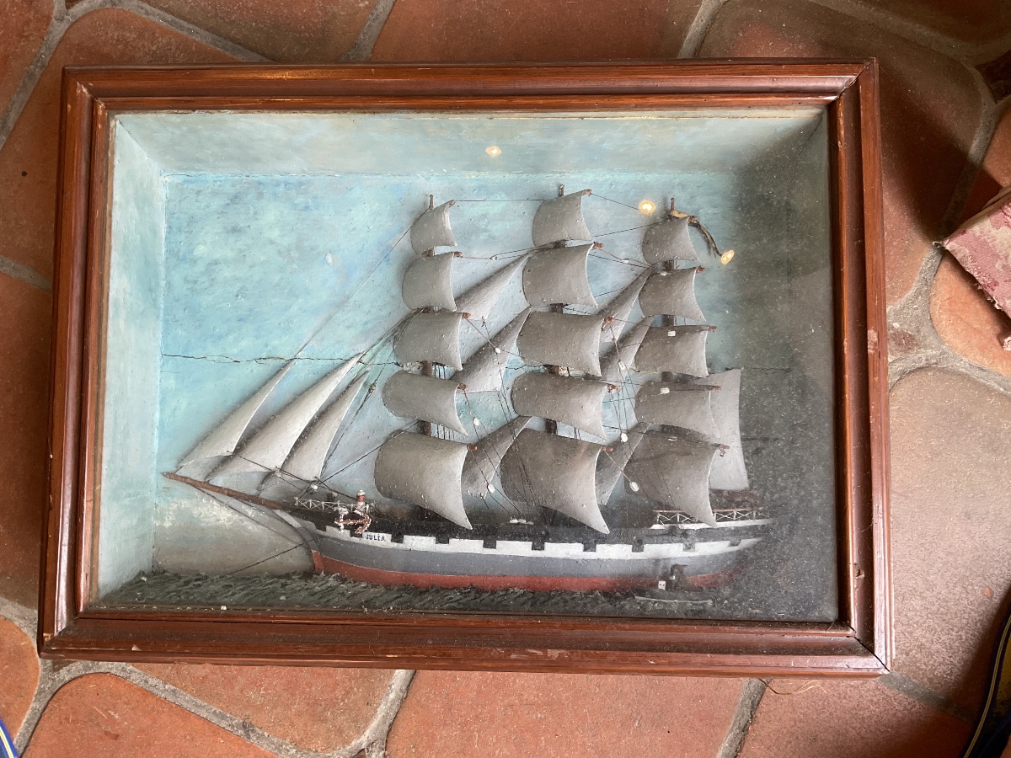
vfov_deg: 48.2
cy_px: 379
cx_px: 506
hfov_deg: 61.7
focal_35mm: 29
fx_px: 847
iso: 50
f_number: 1.8
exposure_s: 1/60
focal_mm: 3
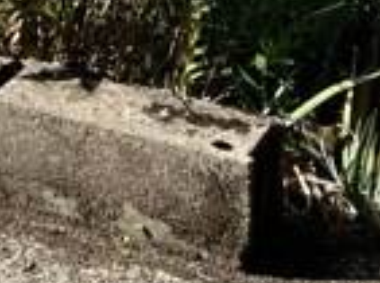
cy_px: -507
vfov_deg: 8.6
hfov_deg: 13.0
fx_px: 1621
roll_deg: +0.7
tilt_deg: -2.9
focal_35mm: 148
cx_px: -94
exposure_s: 1/2101
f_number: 1.6
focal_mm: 5.1
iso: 50
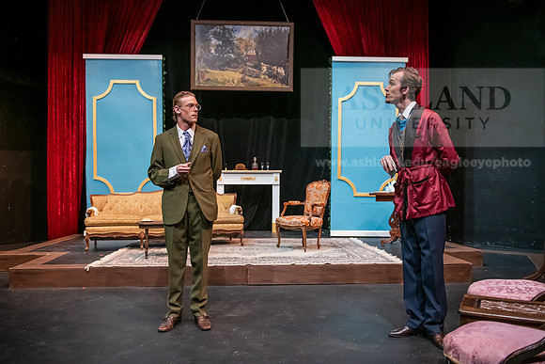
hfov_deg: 60.3
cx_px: 272
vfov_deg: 42.3
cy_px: 182
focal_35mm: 31
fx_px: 469
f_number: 3.2
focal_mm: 31
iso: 3200
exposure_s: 1/200
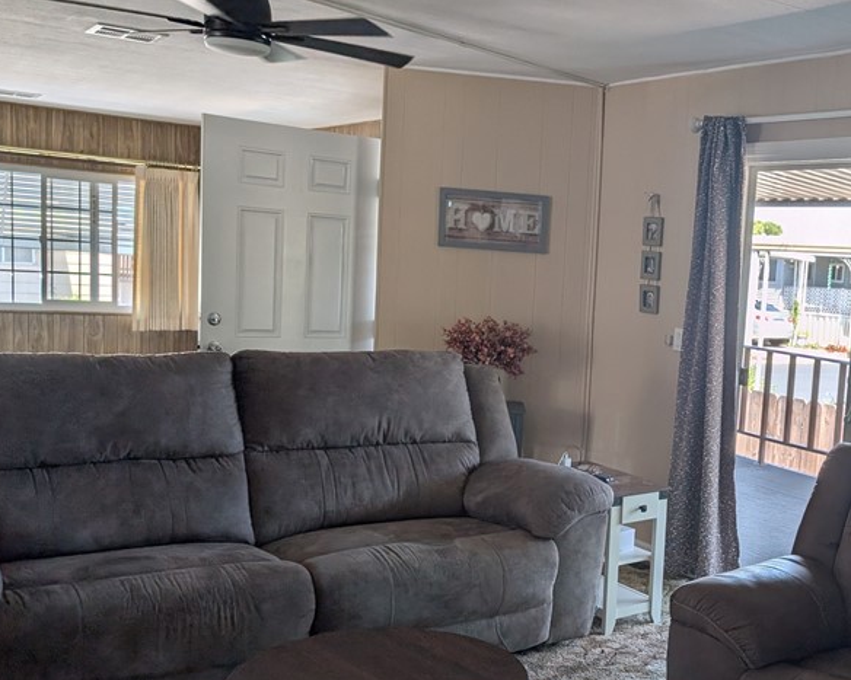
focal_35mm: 41
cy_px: 393
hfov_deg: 42.3
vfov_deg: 36.4
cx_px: 710
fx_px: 1032
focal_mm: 6.9
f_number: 1.68
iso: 22
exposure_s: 1/134
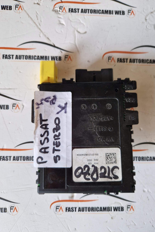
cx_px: 81
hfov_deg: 53.1
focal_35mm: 24
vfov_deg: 73.7
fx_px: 155
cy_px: 116
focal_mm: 5.4
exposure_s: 1/100
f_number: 1.8
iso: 64
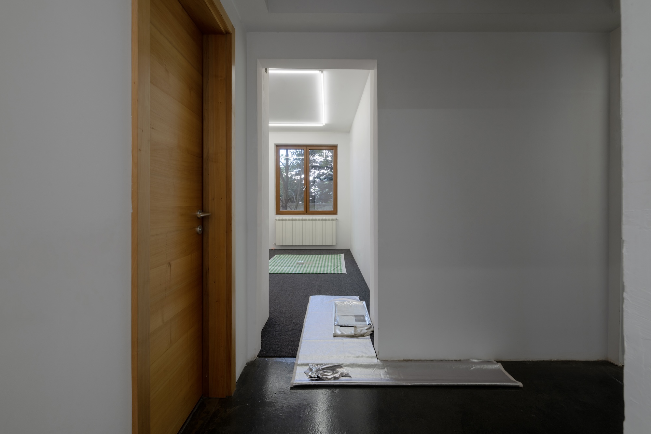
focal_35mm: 14
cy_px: 217
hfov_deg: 104.3
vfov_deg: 81.2
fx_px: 253
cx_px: 326
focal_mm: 14
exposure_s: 1/4
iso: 100
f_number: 11
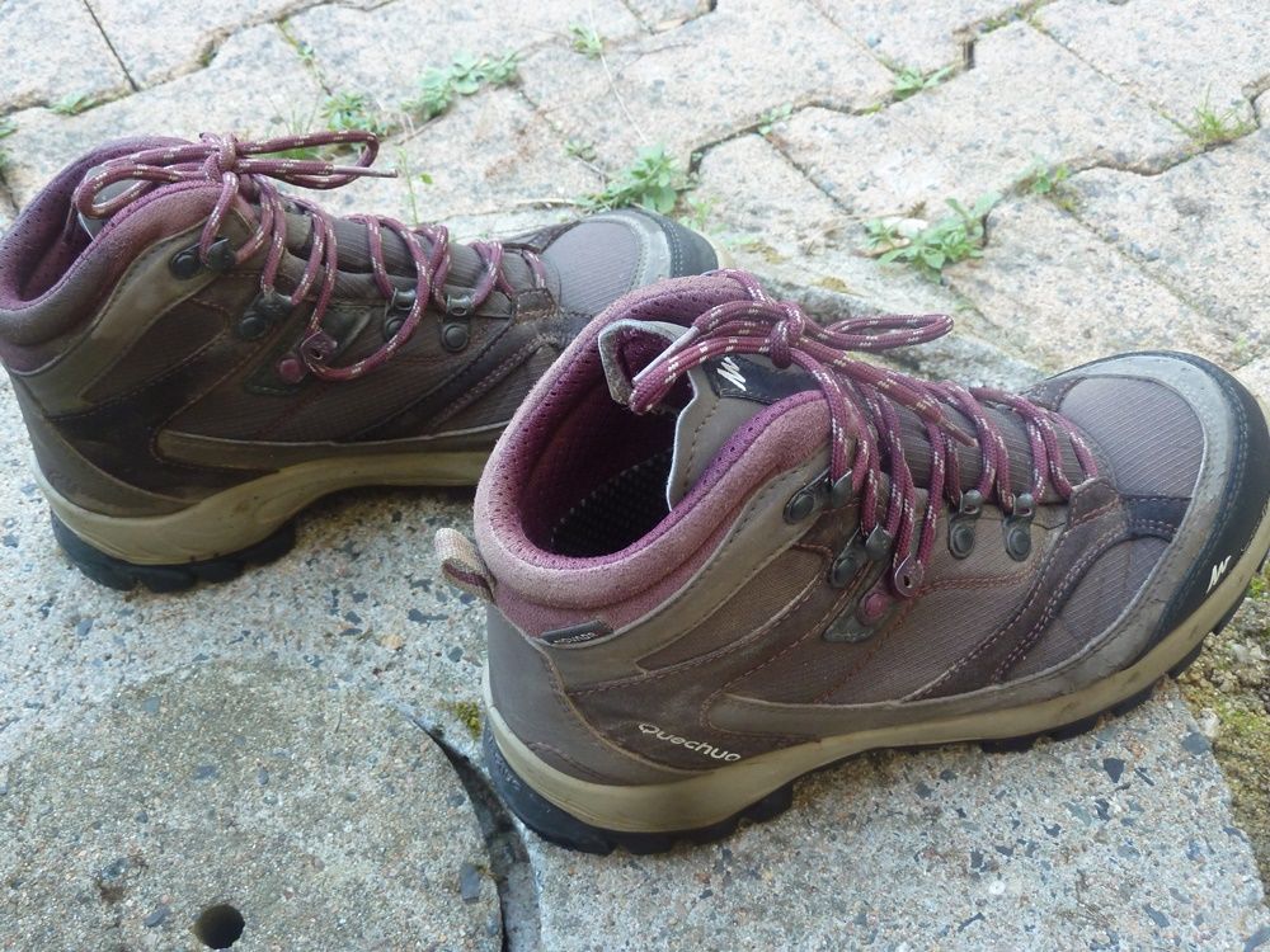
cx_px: 635
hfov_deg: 46.8
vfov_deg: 36.0
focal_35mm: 40
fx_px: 1468
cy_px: 476
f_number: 3.6
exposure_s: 1/30
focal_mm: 6.5
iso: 160
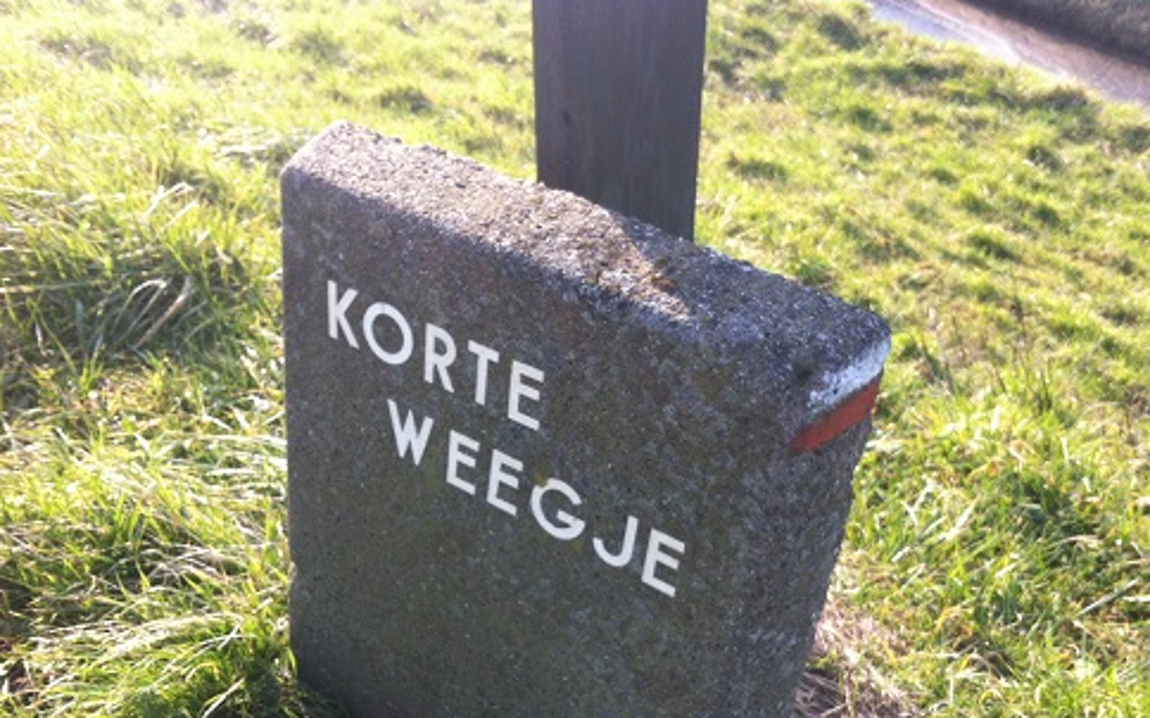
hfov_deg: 48.2
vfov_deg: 31.1
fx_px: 1284
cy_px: 435
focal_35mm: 41
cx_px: 600
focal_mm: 3.85
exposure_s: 1/285
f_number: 2.8
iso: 80
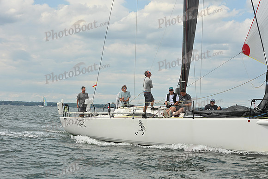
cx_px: 134
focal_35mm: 70
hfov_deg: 28.8
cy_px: 90
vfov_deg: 19.5
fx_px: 521
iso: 320
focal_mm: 70
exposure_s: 1/800
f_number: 14
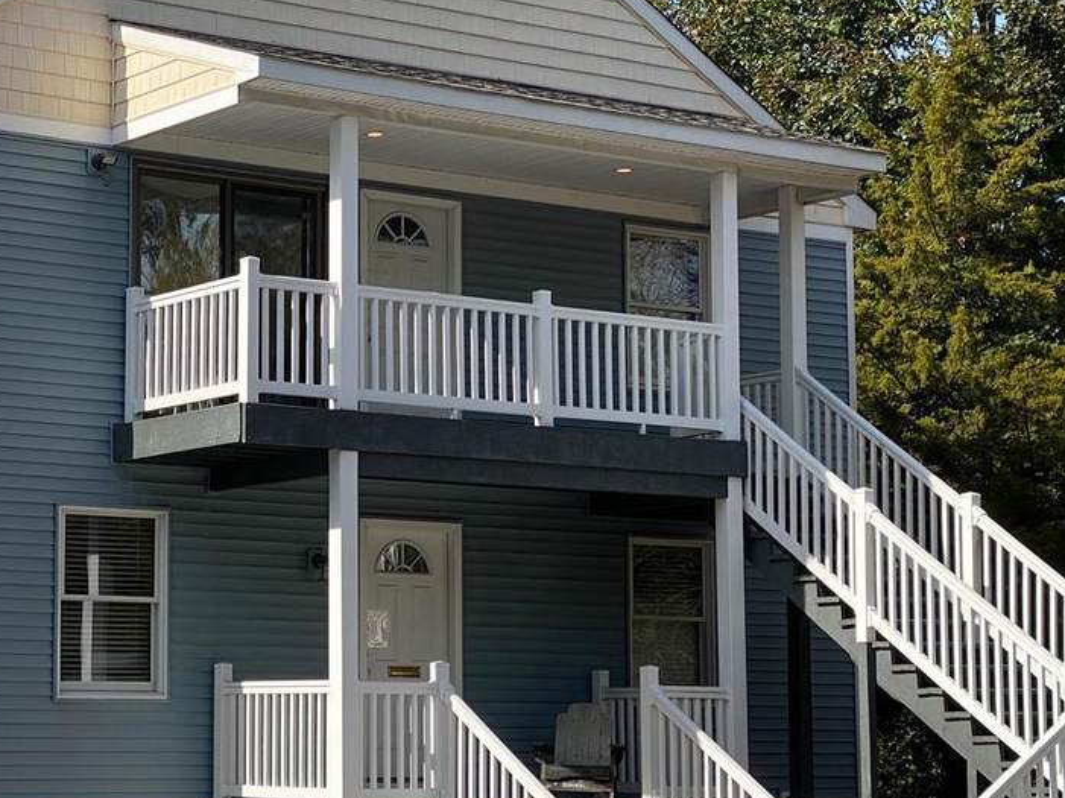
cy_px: 395
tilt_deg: +7.8
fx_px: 2921
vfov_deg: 15.5
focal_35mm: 95
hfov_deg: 20.6
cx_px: 318
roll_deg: +0.0
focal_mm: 6
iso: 20
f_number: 2
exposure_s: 1/1453
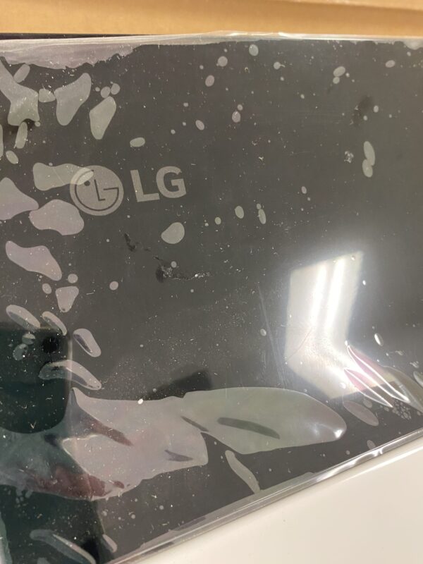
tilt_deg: -46.0
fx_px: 424
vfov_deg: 67.3
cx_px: 212
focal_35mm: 26
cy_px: 282
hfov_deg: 53.1
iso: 400
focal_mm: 4.25
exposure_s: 1/44
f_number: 1.8
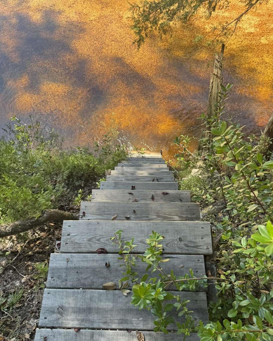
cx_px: 139
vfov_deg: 65.9
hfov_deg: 54.9
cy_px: 187
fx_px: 263
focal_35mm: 26
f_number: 1.78
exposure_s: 1/289
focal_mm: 6.76
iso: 80
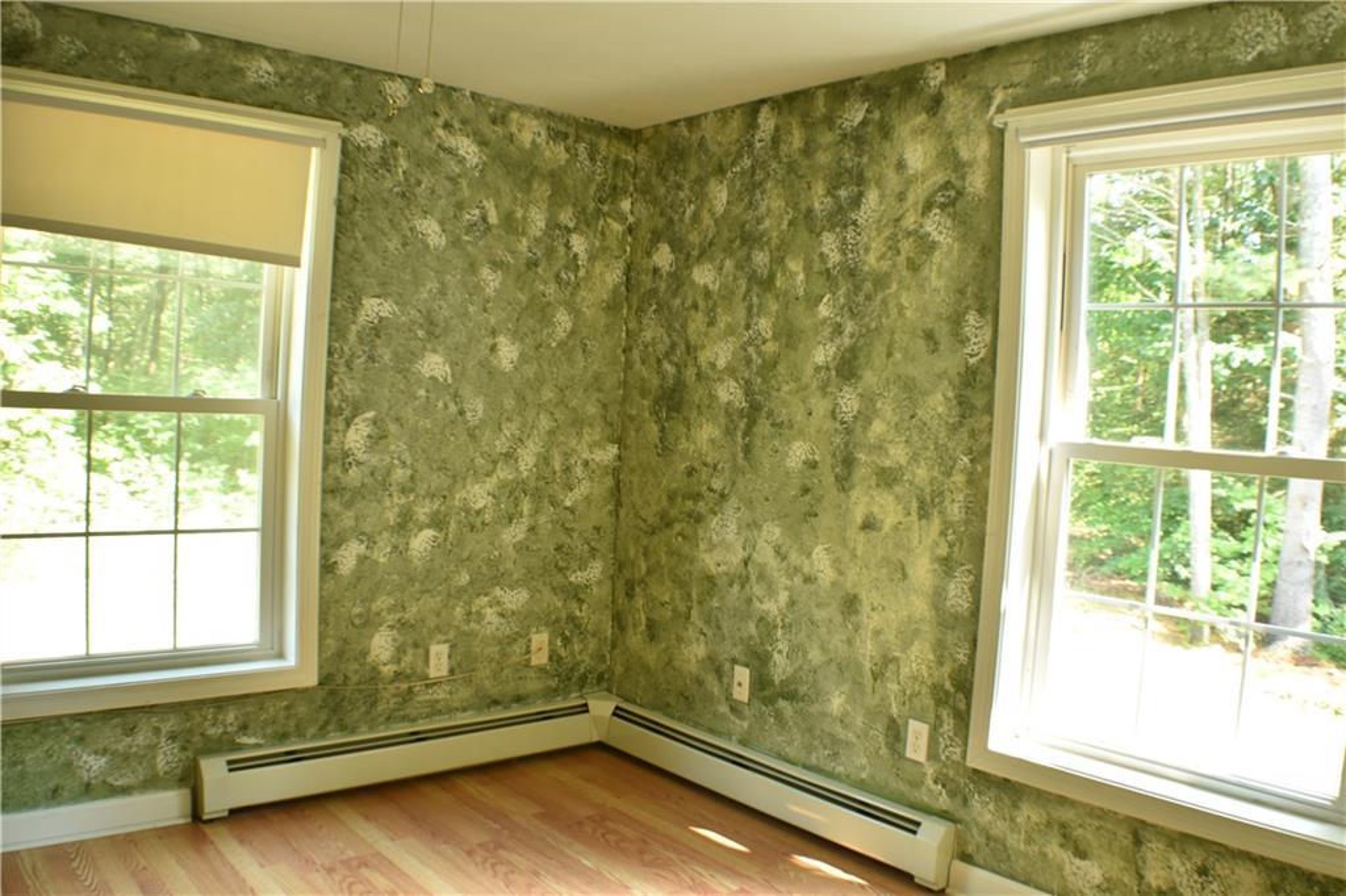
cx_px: 673
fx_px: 1345
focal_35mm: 36
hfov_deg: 53.1
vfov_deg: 36.8
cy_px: 448
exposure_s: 1/8
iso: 100
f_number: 4
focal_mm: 24
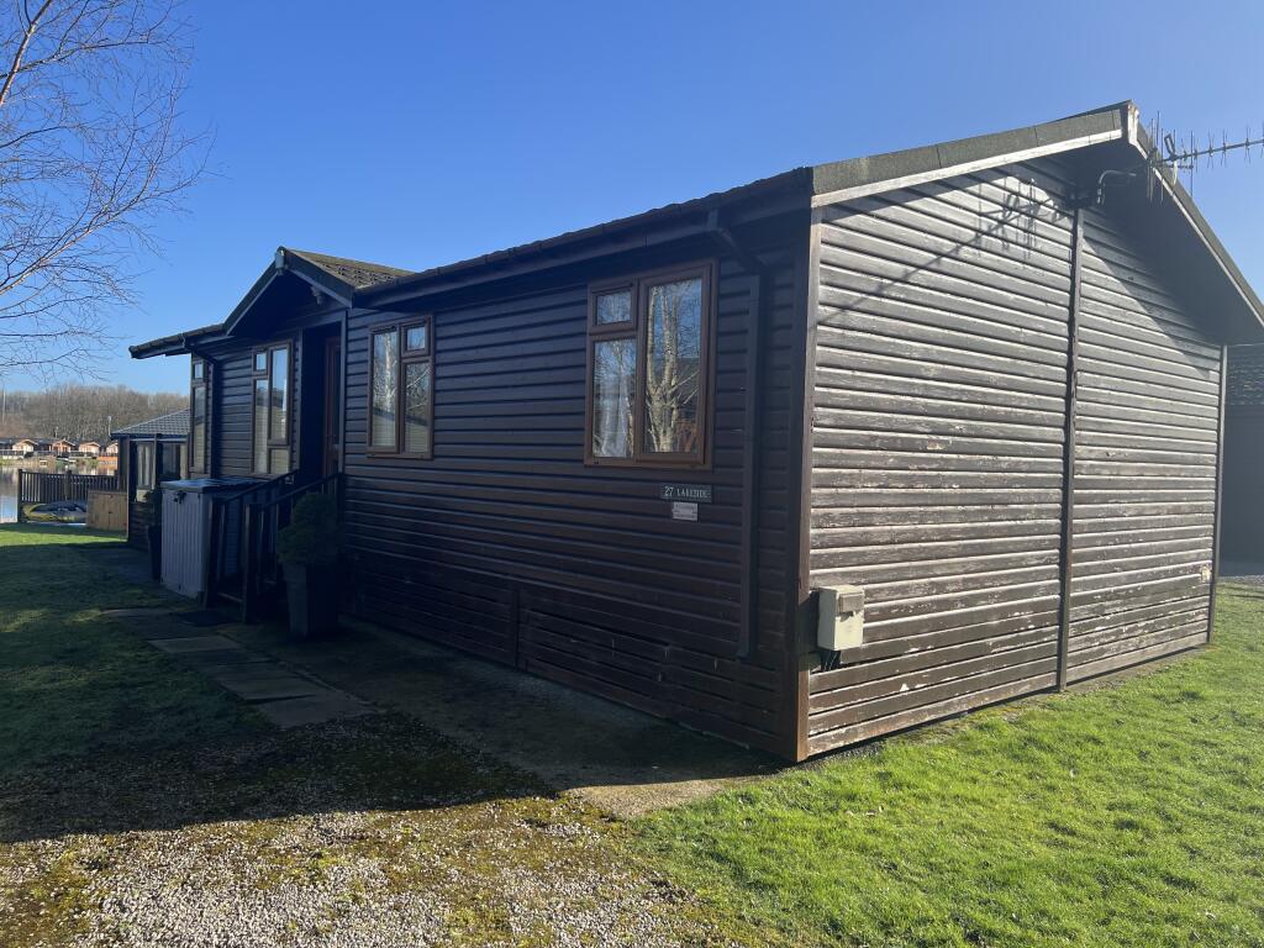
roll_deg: -1.3
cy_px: 474
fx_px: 949
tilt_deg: -0.4
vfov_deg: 53.1
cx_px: 632
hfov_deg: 67.3
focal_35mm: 26
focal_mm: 5.7
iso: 50
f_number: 1.5
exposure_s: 1/2252
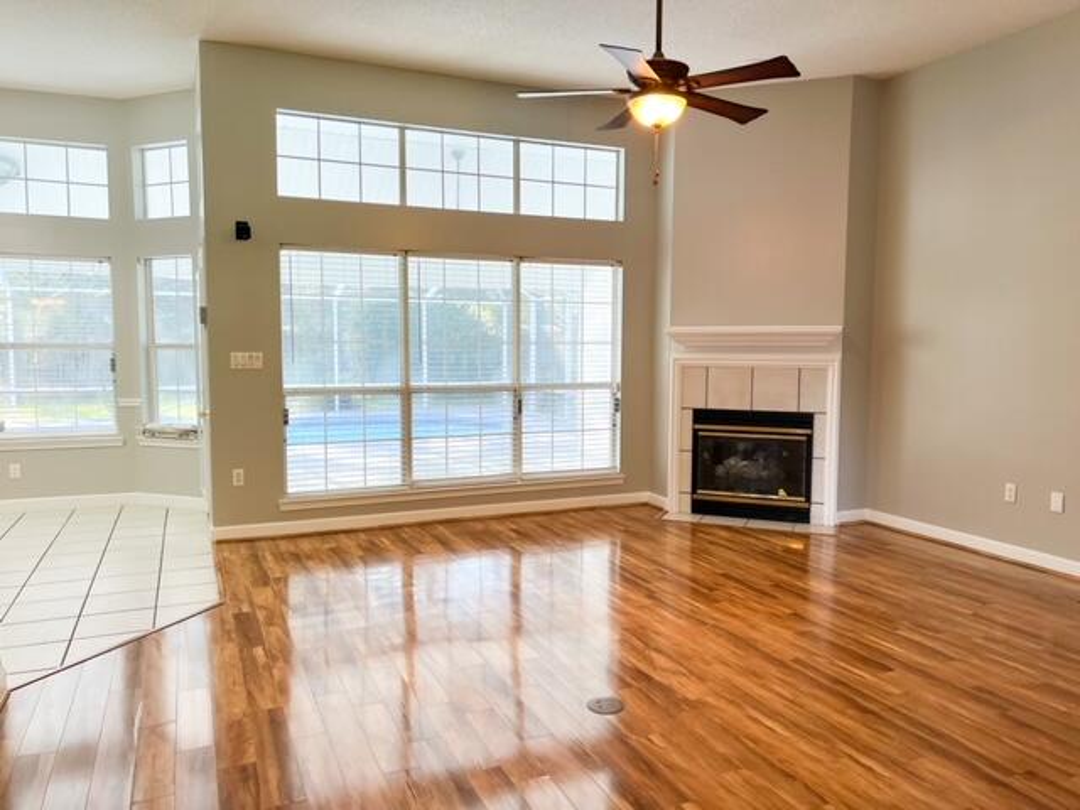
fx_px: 811
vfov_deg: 53.1
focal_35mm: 26
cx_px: 540
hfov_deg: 67.3
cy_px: 405
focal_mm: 5.7
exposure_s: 1/120
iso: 125
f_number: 1.5
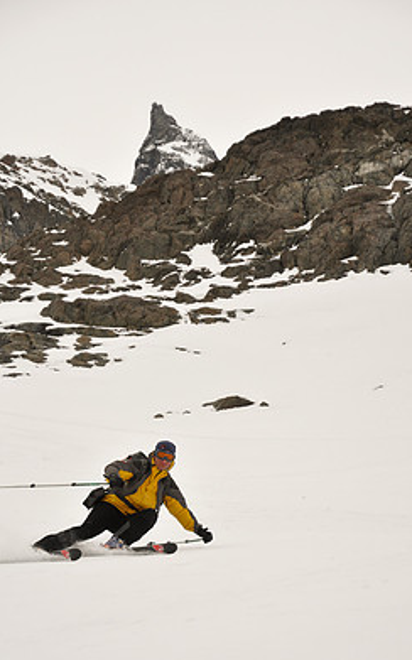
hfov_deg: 12.0
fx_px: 1960
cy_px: 376
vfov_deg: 19.1
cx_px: 222
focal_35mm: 109
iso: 320
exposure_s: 1/1000
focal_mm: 62
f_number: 5.3
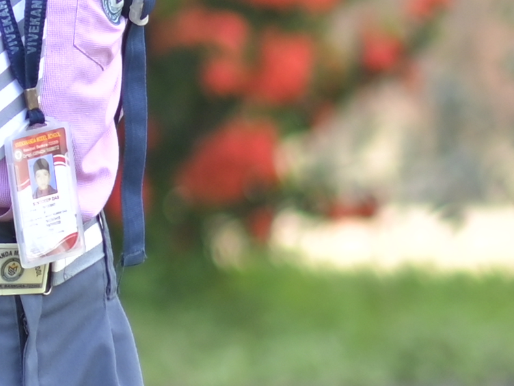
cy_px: -227
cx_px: -1111
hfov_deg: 3.1
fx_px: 9283
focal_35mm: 625
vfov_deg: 2.4
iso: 200
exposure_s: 1/1600
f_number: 1.8
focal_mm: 85
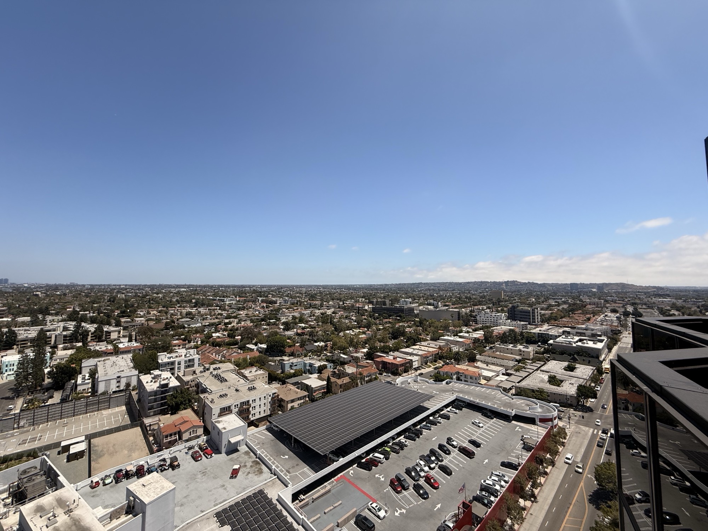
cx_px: 354
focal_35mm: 14
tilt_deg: +2.1
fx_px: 286
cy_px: 266
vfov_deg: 85.7
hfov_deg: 102.1
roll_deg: -0.6
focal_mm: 2.22
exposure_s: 1/3289
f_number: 2.2
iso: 50
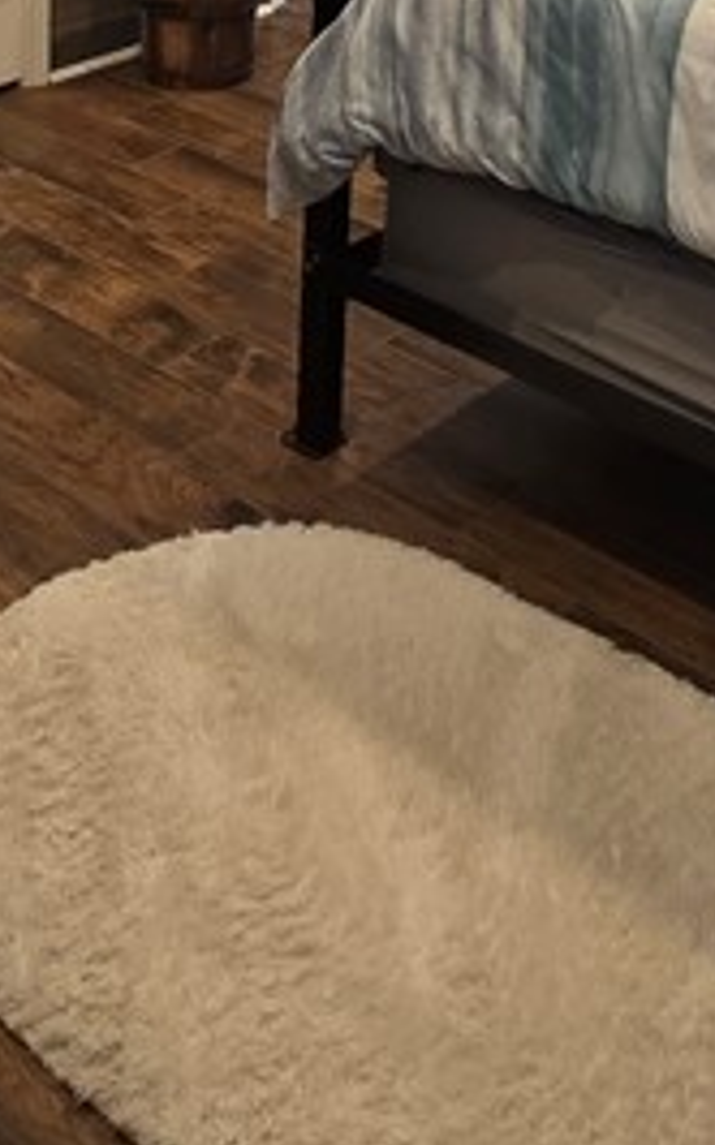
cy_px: -362
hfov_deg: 24.4
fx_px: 1654
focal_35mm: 53
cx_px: 388
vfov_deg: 30.0
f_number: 2.2
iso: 320
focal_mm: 2.2
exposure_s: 1/60
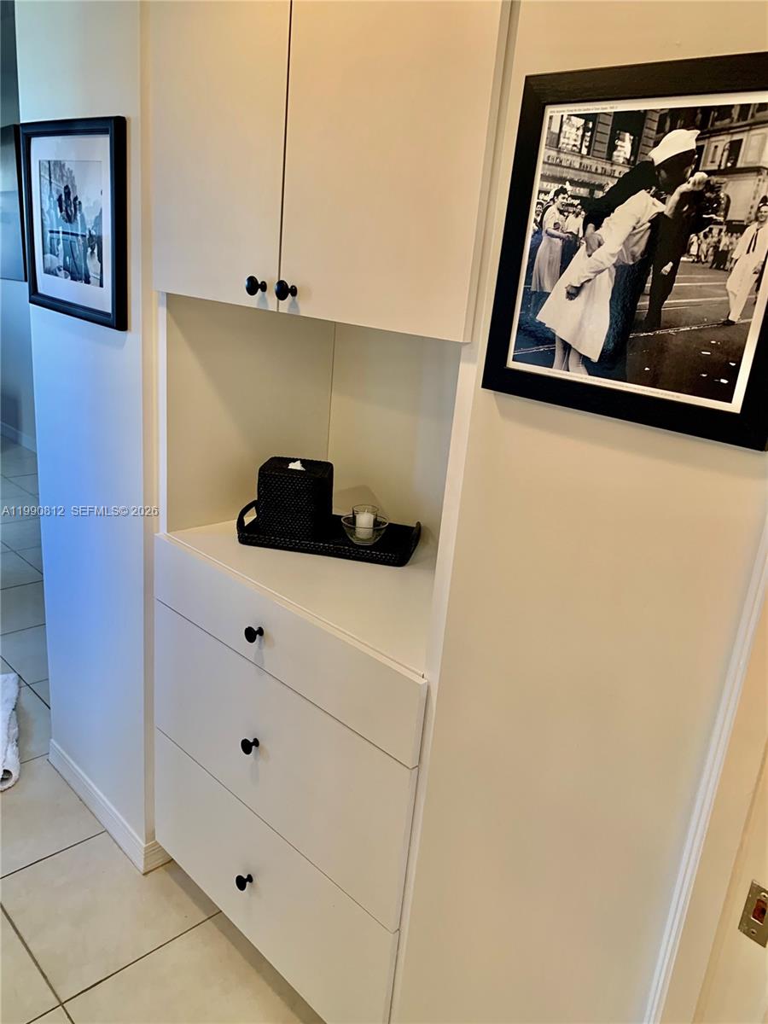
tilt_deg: -18.6
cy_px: 512
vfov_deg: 67.3
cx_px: 384
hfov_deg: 53.1
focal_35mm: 26
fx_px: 769
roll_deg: -4.9
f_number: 1.8
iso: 100
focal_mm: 4.25
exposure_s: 1/60
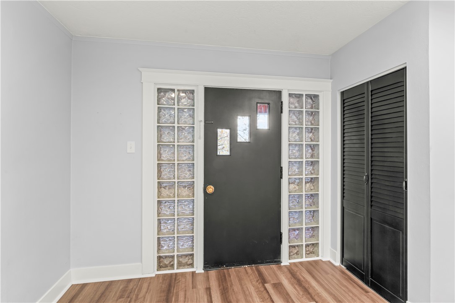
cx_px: 228
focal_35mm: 16
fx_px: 207
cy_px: 152
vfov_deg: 72.4
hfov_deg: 95.3
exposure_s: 3.2
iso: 160
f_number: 13
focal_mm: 16.4
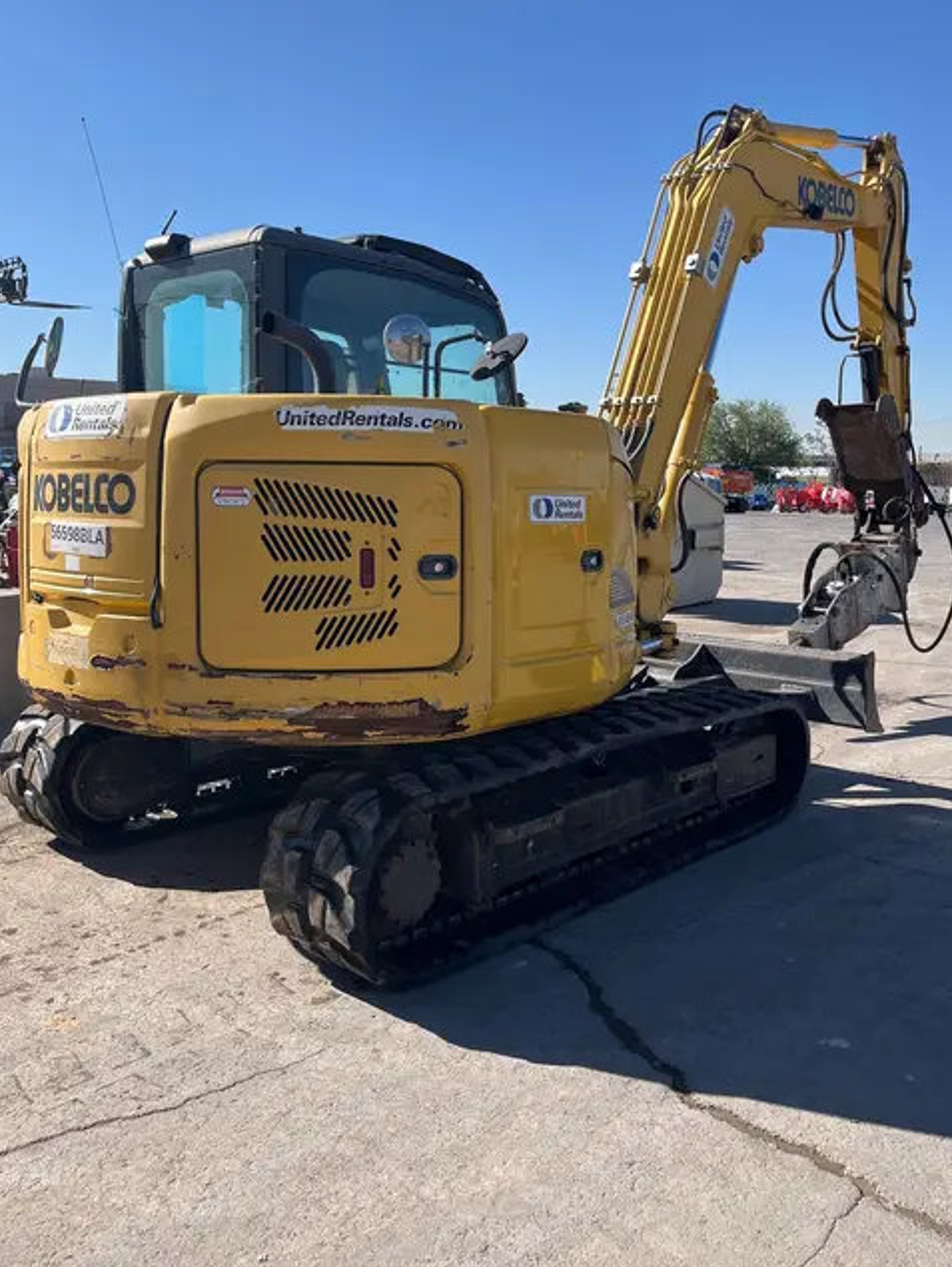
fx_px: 1099
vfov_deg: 59.8
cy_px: 572
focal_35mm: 30
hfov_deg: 46.8
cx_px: 485
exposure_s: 1/2755
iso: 50
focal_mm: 5.1
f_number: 1.6
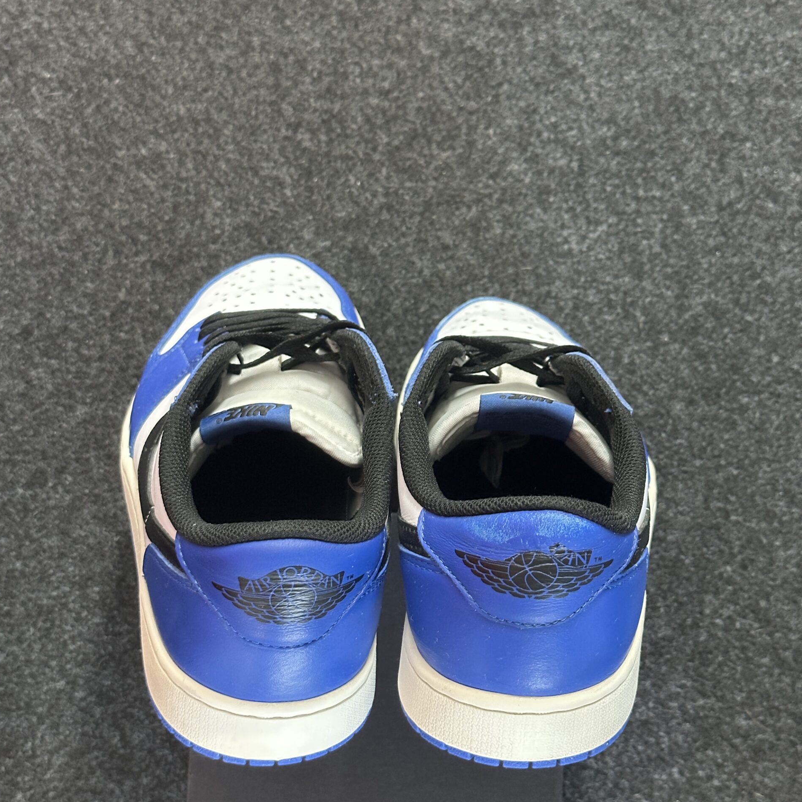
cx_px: 398
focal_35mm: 57
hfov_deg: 30.0
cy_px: 482
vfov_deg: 30.0
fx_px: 1494
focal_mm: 6.86
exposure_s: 1/33
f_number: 1.78
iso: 500
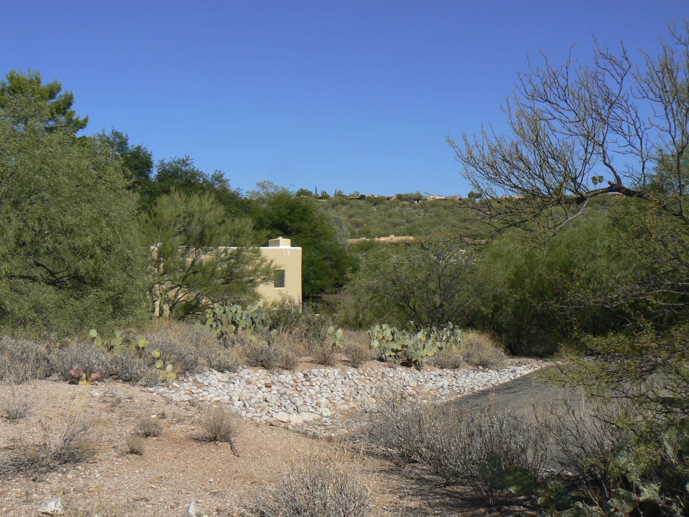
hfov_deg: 51.4
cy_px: 258
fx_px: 717
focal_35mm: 36
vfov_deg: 39.7
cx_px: 344
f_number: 8
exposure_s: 1/500
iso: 80
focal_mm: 6
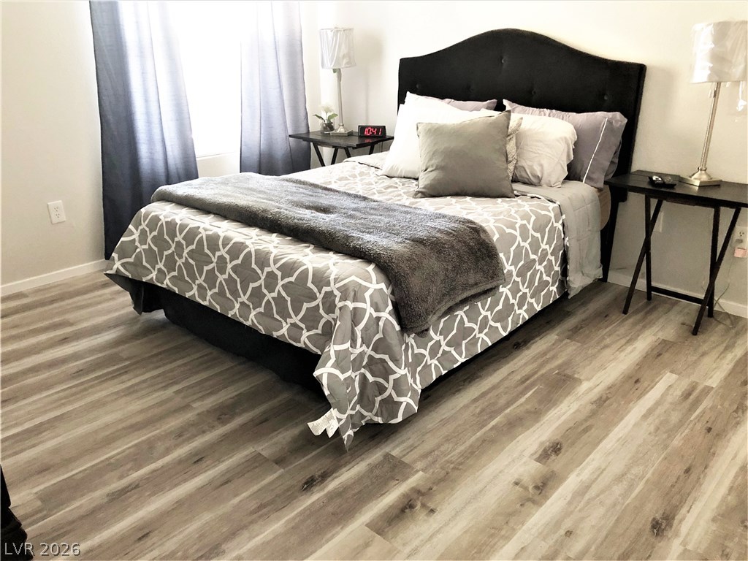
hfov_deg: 63.4
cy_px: 280
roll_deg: +1.4
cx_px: 374
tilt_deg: -21.3
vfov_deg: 49.7
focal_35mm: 28
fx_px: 605
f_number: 1.8
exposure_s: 1/4
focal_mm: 3.99
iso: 80
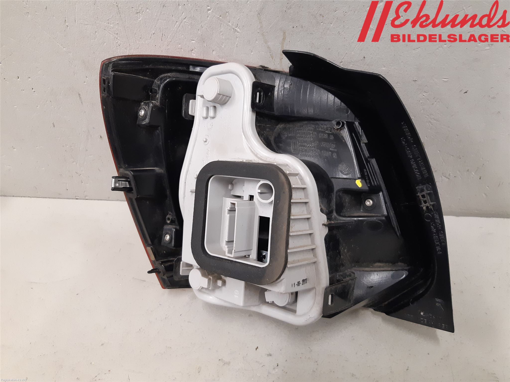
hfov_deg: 67.3
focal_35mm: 26
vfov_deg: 53.1
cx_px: 255
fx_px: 383
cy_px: 191
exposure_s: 1/50
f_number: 1.7
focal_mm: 3.93
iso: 250
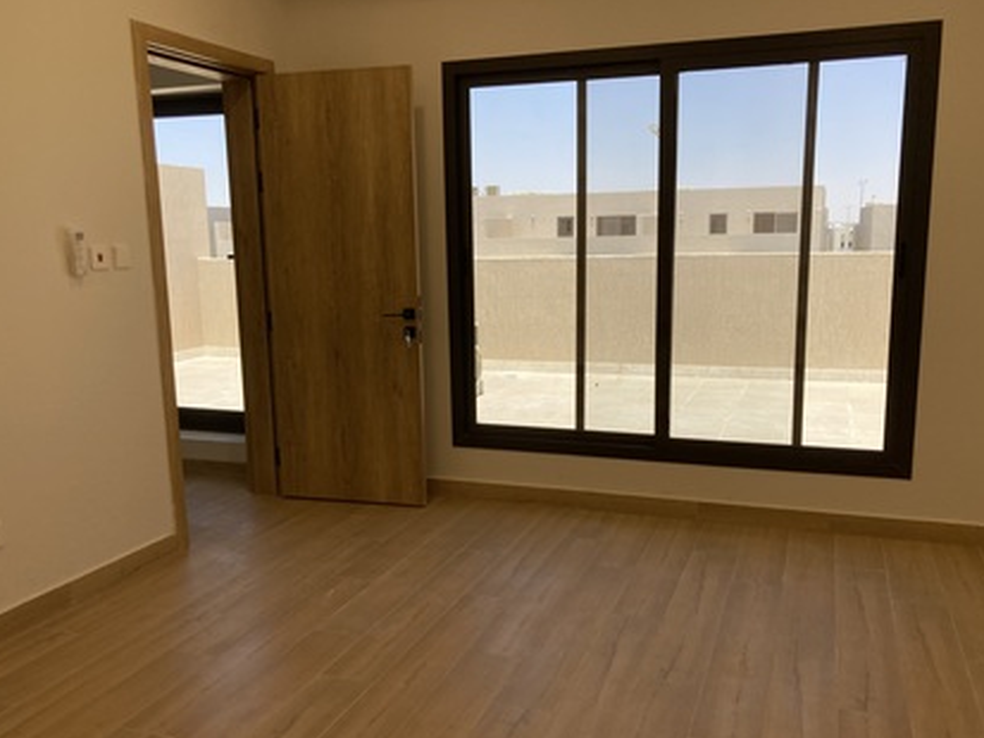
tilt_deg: -9.1
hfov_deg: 58.3
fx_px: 881
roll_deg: +1.3
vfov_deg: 45.4
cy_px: 394
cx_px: 513
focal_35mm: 31
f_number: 1.8
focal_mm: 3.99
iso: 20
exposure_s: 1/267
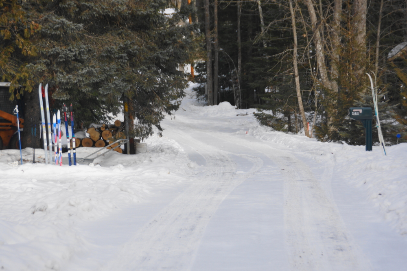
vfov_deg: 10.7
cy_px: 136
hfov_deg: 16.1
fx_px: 1441
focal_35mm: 128
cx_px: 204
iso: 125
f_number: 5.6
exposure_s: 1/160
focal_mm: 85
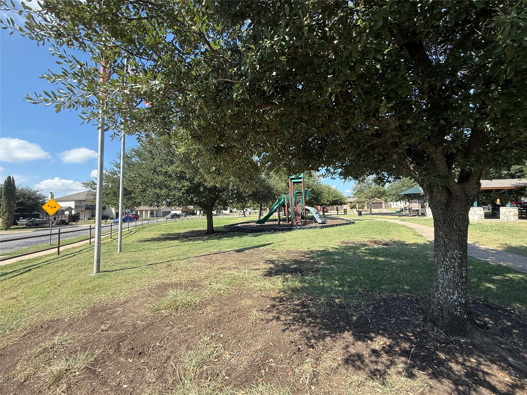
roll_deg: +1.9
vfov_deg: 85.7
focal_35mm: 14
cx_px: 264
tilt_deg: +3.9
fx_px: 213
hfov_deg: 102.1
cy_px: 198
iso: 50
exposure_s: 1/726
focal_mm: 2.22
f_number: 2.2
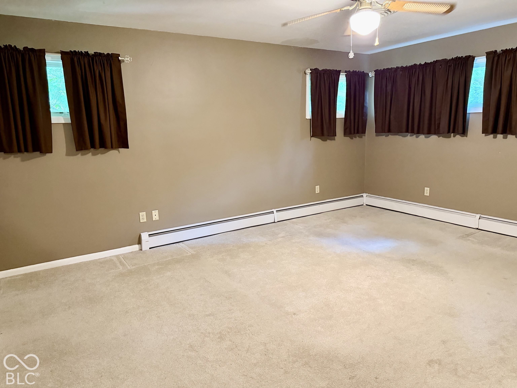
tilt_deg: -11.2
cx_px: 258
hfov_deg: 71.6
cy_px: 194
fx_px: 358
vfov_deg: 56.8
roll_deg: +1.5
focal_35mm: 24
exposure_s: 1/40
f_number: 1.78
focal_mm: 6.76
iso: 800
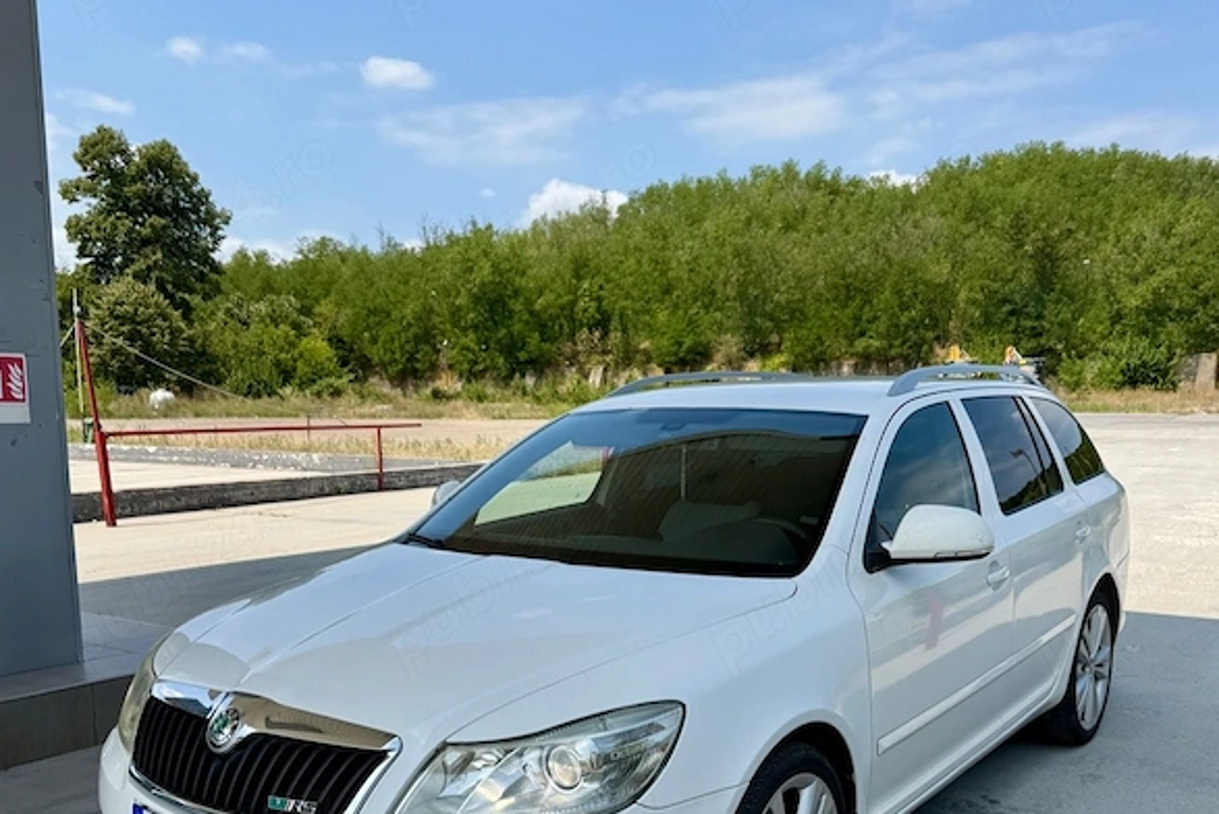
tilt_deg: -9.5
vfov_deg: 37.9
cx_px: 604
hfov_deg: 55.8
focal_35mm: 34
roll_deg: -1.6
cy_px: 613
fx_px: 1152
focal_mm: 6.76
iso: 80
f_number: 1.78
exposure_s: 1/4405
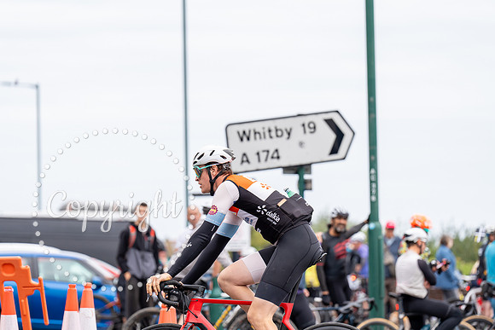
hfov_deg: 11.7
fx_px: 2407
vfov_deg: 7.9
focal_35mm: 175
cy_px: 165
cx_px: 248
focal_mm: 175
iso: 160
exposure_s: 1/640
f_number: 3.5
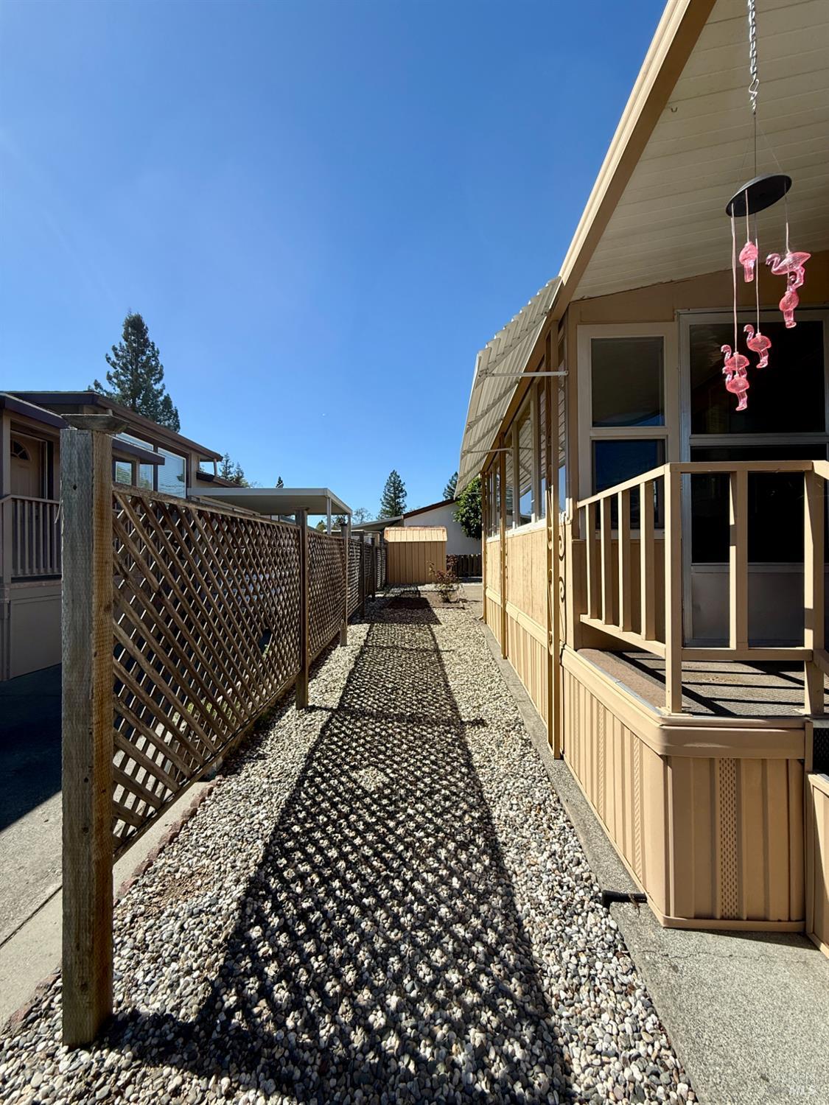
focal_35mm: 14
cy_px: 552
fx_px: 447
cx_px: 414
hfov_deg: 85.7
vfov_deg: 102.1
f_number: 2.2
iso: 50
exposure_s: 1/2237
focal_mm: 2.22
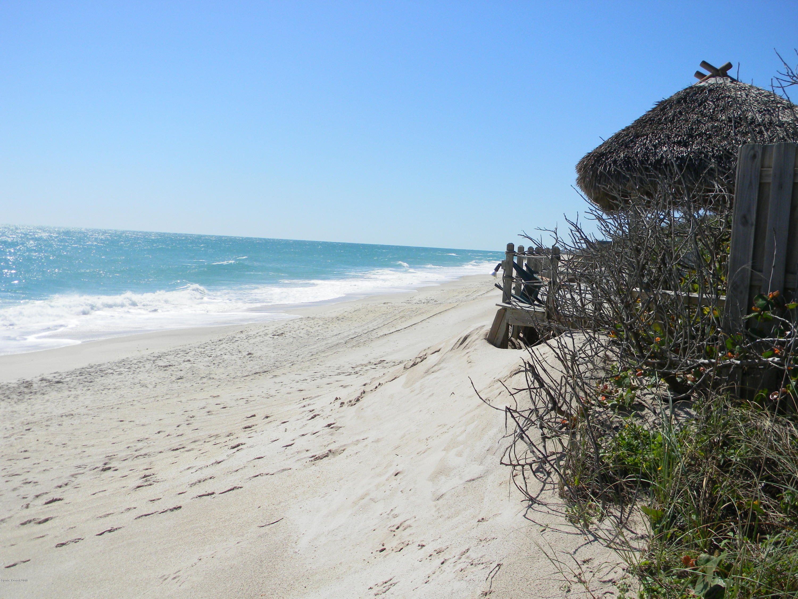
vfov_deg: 39.7
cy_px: 300
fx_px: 830
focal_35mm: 36
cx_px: 399
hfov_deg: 51.4
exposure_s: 1/443
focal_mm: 6.4
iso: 80
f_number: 7.4
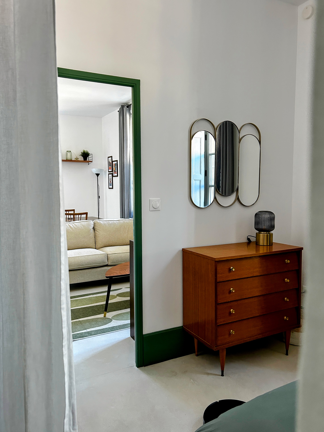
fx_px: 324
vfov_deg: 67.3
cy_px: 216
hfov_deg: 53.1
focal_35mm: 26
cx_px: 162
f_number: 1.5
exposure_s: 1/60
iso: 200
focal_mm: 5.7
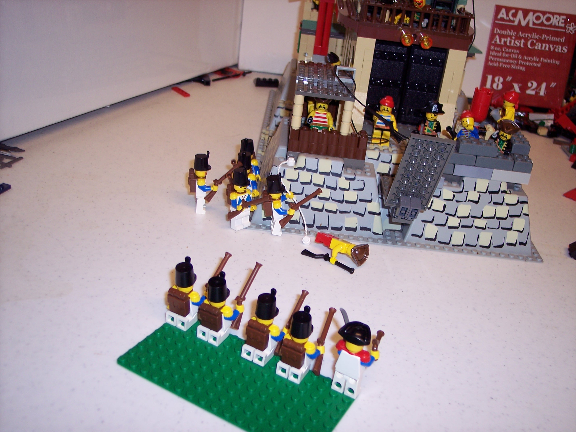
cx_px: 288
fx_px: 649
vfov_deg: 36.8
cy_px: 216
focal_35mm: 39
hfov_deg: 47.9
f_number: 2.8
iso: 100
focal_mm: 8
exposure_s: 1/60
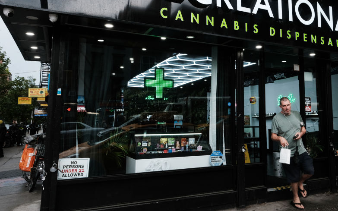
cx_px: 218
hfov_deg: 58.7
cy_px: 86
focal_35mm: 32
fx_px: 295
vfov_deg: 39.3
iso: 800
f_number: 7.1
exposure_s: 1/220
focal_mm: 16
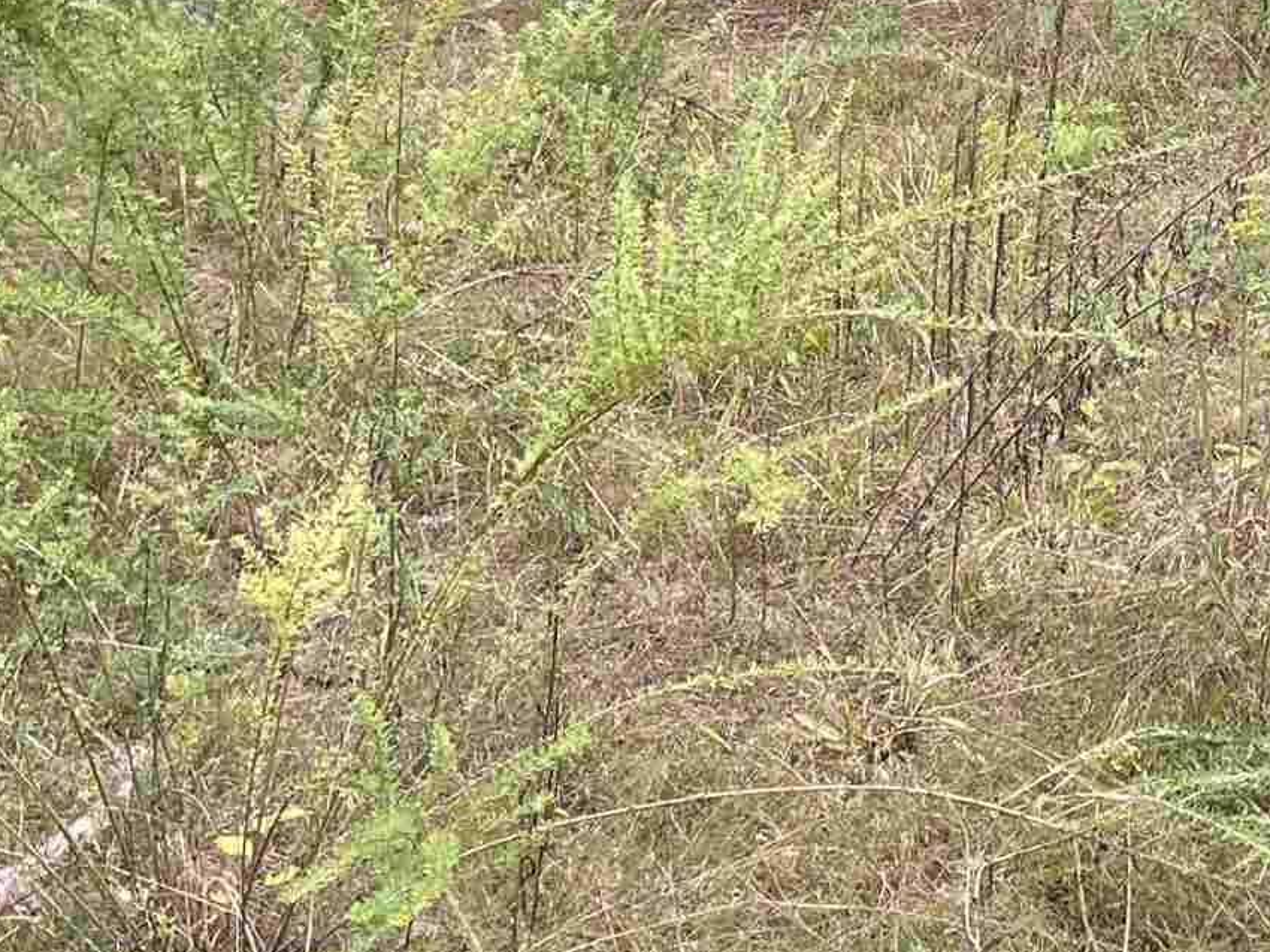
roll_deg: -2.0
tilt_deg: -5.3
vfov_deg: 15.1
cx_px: 1762
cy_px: -233
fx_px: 3448
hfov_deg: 18.9
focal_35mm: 94
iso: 32
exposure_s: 1/197
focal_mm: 5.1
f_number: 1.6
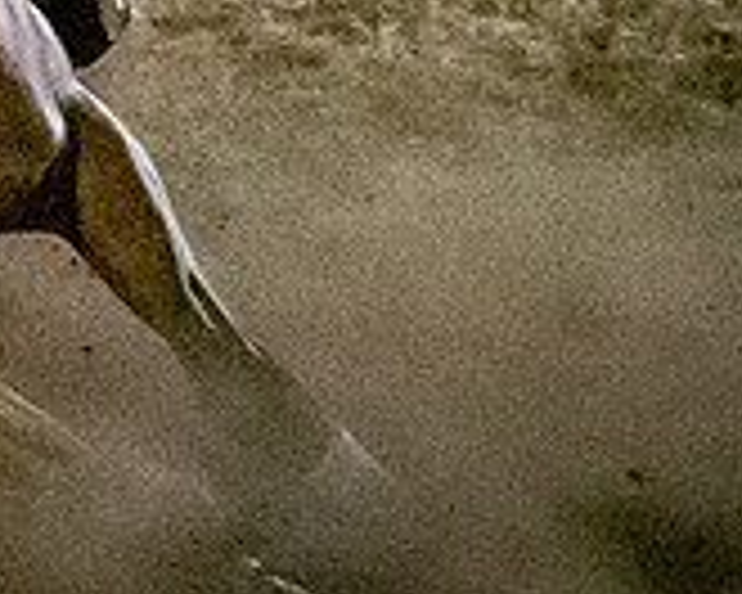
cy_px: -266
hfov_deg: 2.3
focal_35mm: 850
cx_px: -381
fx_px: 18666
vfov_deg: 1.8
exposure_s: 1/1600
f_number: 2.8
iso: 45600
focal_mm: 75
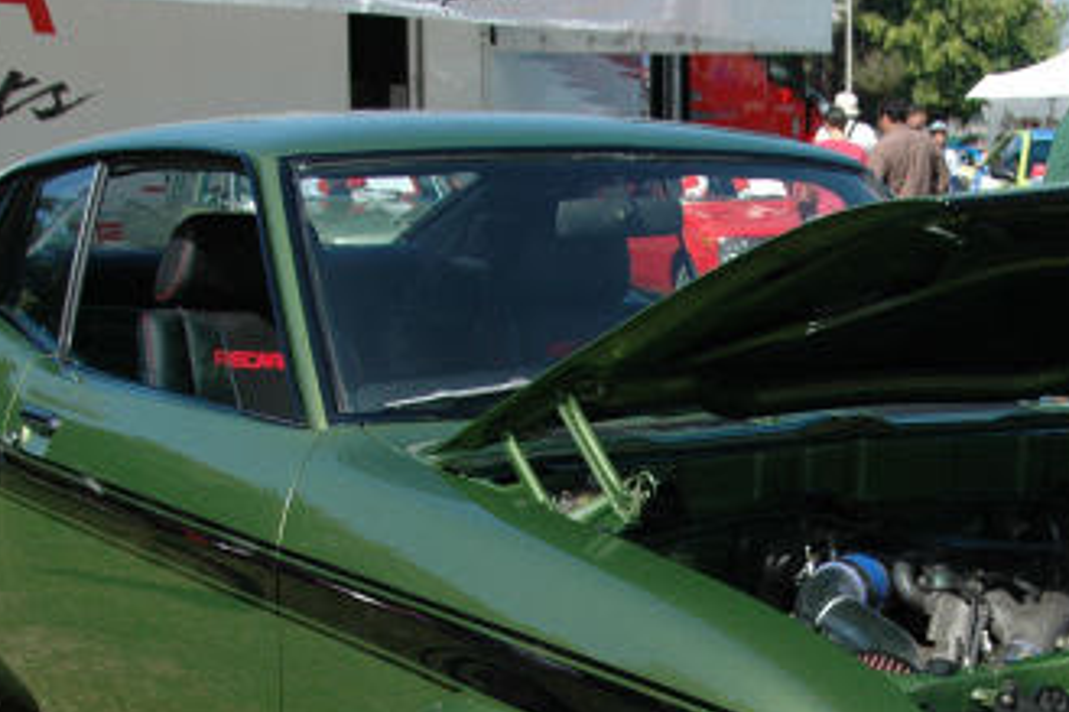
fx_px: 2345
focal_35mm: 79
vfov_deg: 16.9
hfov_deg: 25.5
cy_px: 722
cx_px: 731
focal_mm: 24
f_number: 4.5
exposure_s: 1/1000
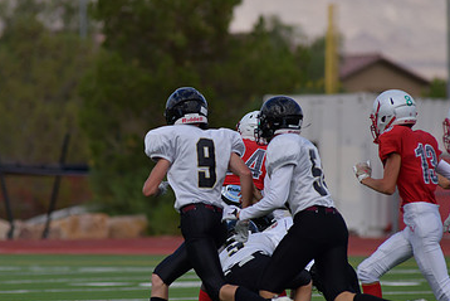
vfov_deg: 2.8
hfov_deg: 4.2
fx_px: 6077
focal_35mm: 486
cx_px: 185
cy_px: 200
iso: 400
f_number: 5
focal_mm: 300
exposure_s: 1/8000
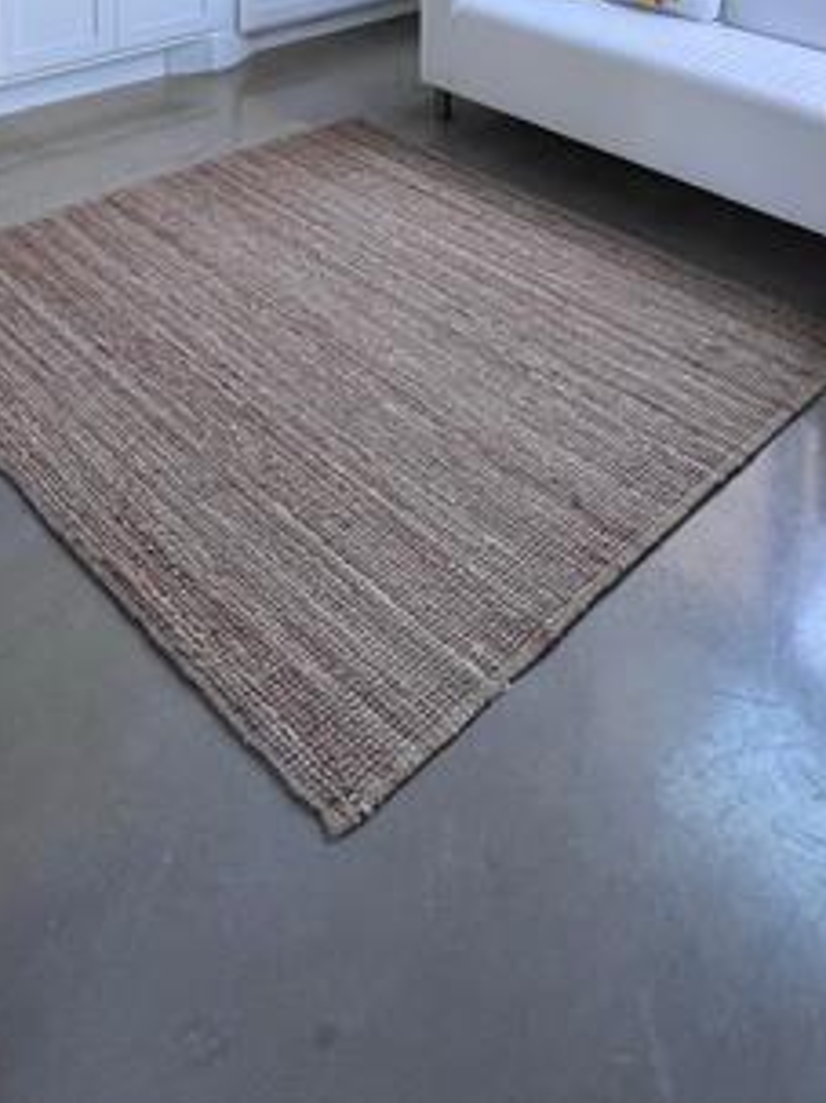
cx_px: 742
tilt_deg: -3.6
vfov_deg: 39.0
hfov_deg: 39.8
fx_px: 1051
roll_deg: -2.9
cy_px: -244
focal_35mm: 33
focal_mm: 1.57
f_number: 1.8
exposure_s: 1/99
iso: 32
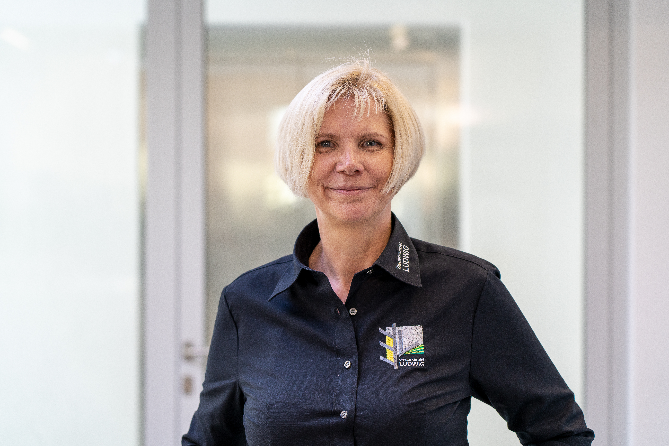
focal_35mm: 105
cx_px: 334
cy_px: 223
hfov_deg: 19.5
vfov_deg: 13.0
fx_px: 1951
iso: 640
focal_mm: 105
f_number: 4
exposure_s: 1/100
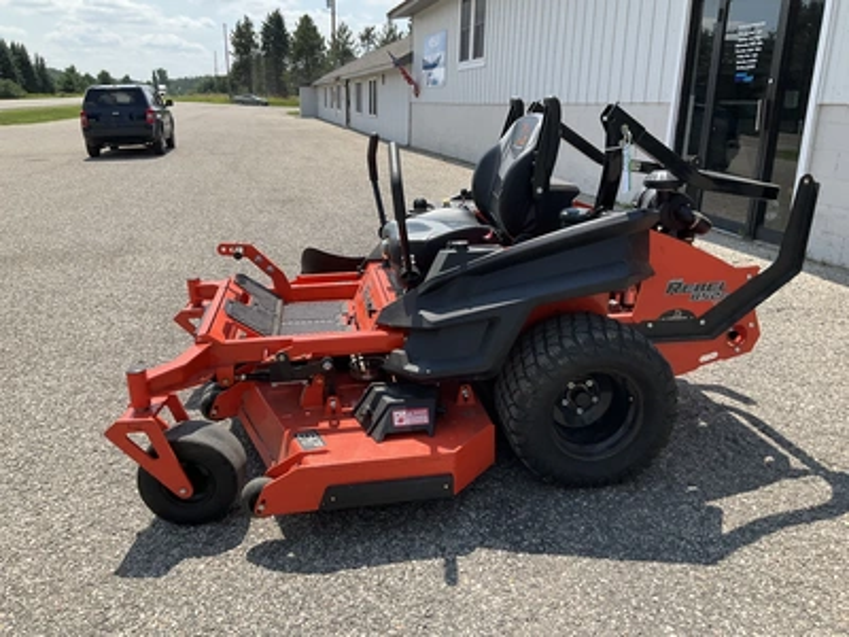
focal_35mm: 29
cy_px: 318
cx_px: 424
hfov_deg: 61.7
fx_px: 711
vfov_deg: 48.2
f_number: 1.8
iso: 25
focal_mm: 3
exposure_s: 1/1342
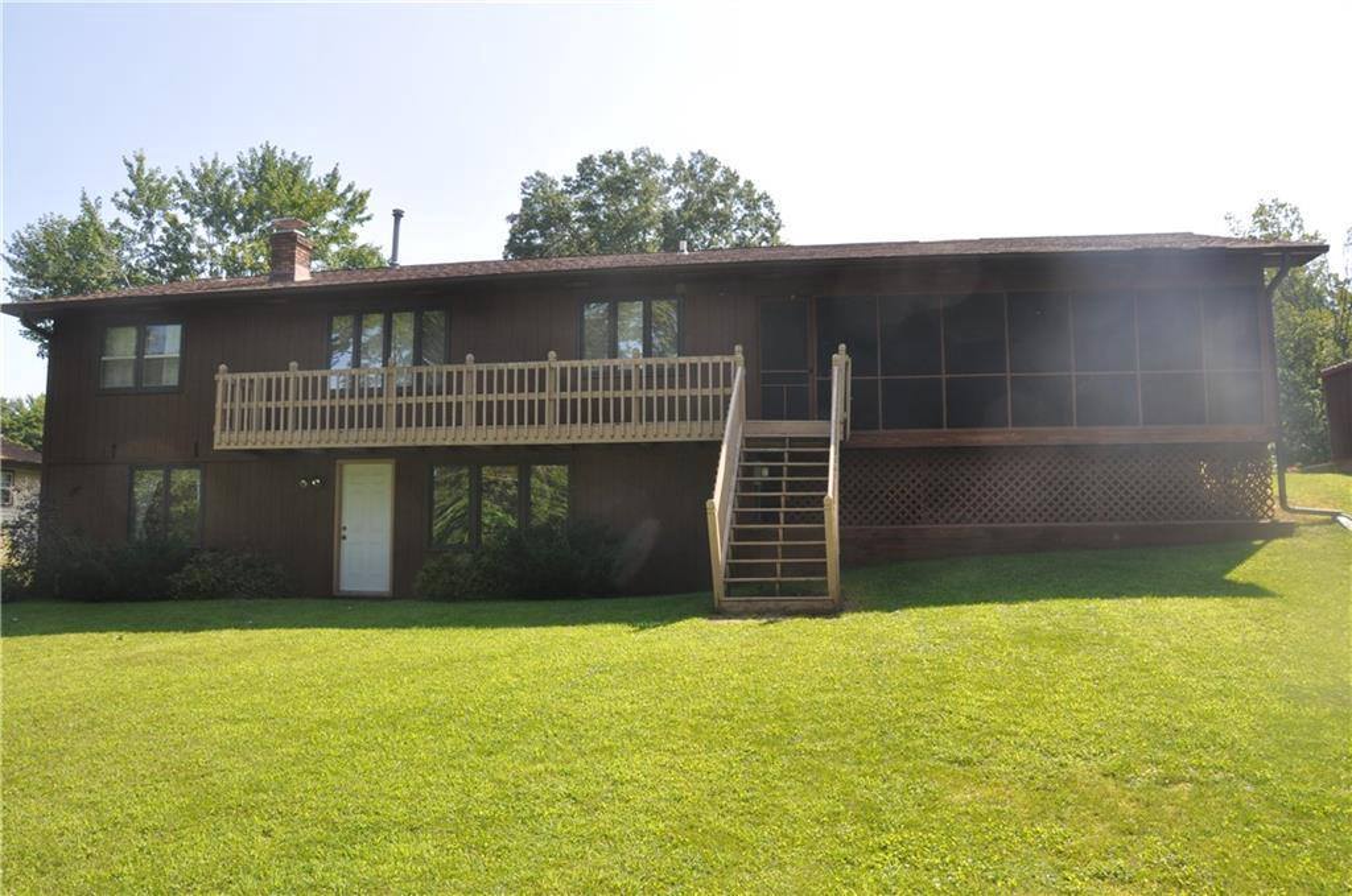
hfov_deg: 67.5
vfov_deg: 47.8
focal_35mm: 27
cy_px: 448
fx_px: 1012
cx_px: 676
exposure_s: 1/200
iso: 200
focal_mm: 18
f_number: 10
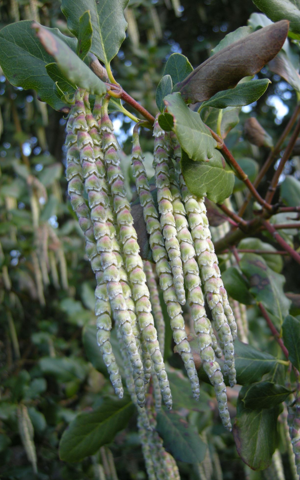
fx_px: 497
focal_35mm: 38
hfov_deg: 33.5
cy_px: 241
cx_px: 176
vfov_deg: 51.5
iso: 77
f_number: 2.7
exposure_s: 1/56
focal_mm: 7.5
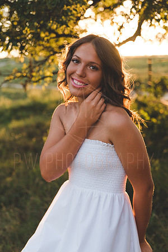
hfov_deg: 26.0
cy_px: 126
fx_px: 364
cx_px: 84
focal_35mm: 52
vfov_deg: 38.2
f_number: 2.8
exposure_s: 1/200
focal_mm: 52
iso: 100
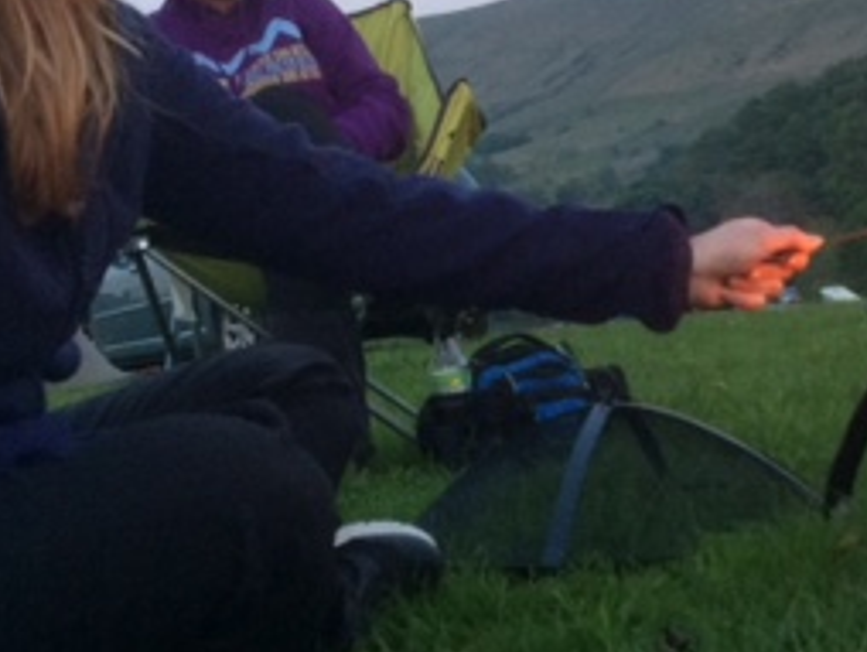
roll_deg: +10.2
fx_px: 1830
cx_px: 669
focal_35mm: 73
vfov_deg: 20.2
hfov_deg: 26.3
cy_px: 331
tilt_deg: -4.5
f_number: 2.2
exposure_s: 1/30
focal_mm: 4.15
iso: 64
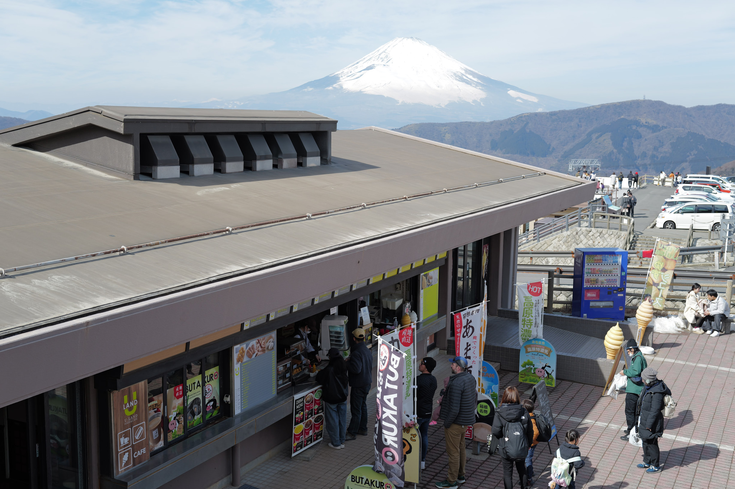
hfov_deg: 45.5
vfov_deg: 31.2
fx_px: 877
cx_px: 368
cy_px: 244
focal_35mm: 43
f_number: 5
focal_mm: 43
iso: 100
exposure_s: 1/400
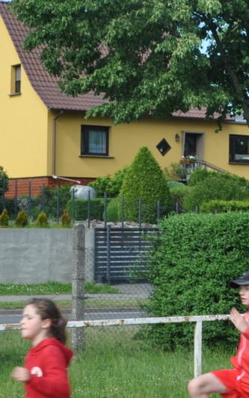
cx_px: 227
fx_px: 1314
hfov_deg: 10.8
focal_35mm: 121
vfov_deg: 17.2
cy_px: 161
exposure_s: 1/125
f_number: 11
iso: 200
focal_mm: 22
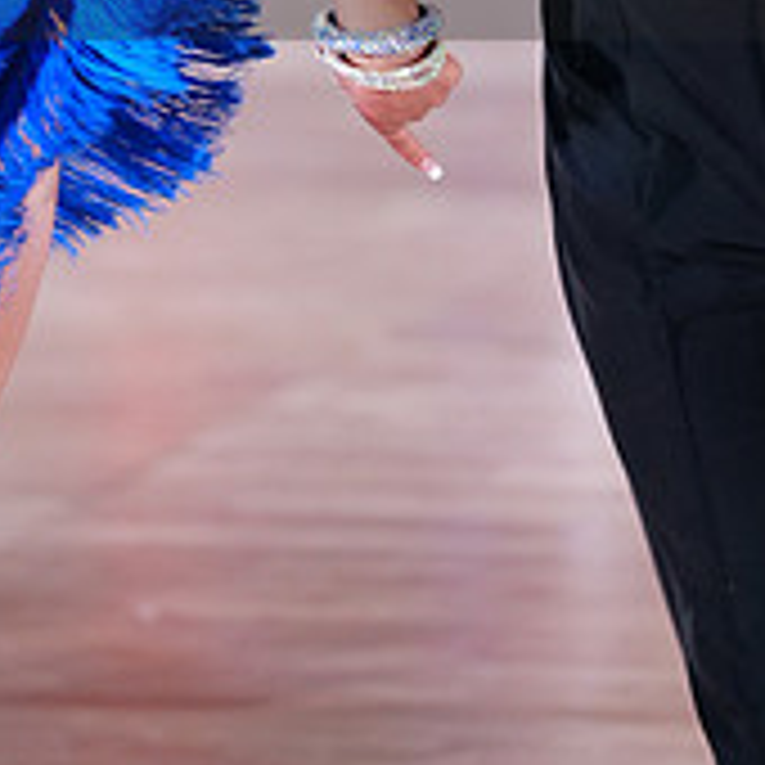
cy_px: -108
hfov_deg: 3.0
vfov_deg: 3.0
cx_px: 349
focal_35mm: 581
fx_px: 14527
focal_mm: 200
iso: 2500
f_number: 2.8
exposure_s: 1/320
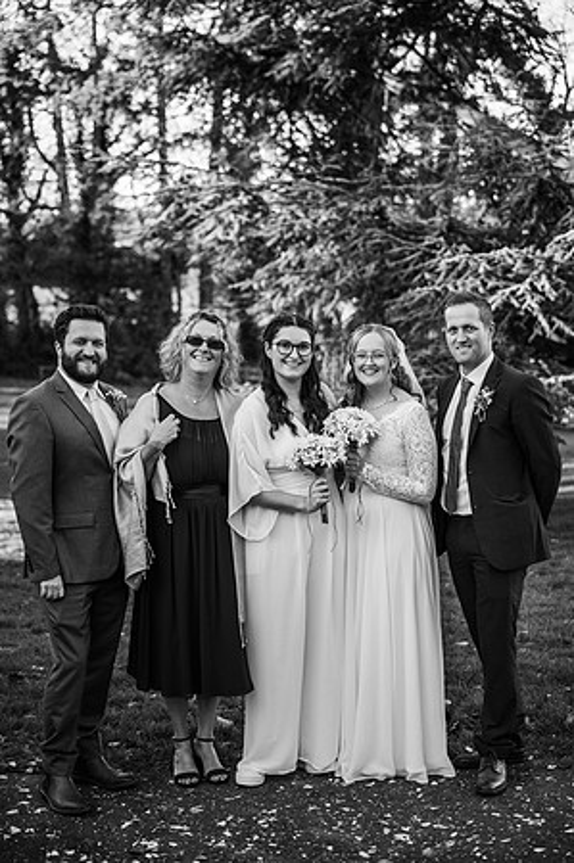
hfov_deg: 23.7
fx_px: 1366
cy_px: 432
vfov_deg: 35.1
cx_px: 287
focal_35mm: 57
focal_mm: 57
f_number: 2.8
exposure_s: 1/500
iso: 100
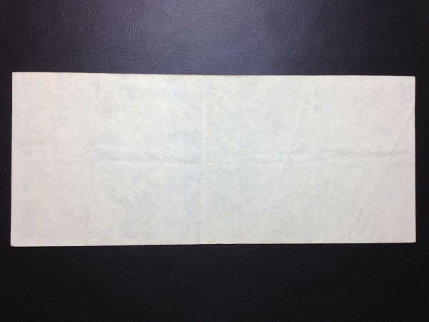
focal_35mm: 35
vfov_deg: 40.7
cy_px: 161
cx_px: 214
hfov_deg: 52.6
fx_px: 434
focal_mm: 4.28
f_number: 2.4
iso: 80
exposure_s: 1/40
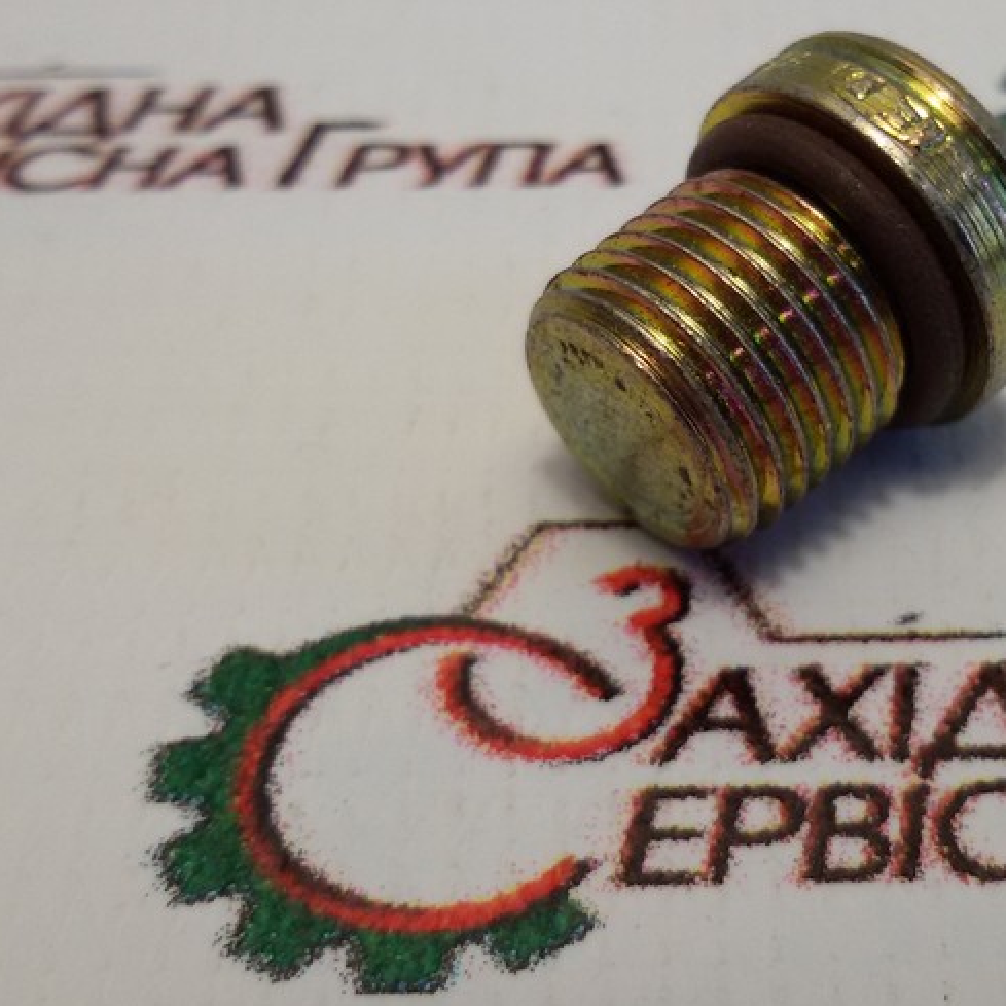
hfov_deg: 30.3
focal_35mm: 56
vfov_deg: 30.4
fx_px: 1841
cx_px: 689
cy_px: 370
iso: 64
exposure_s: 1/100
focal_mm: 2.93
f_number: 2.4
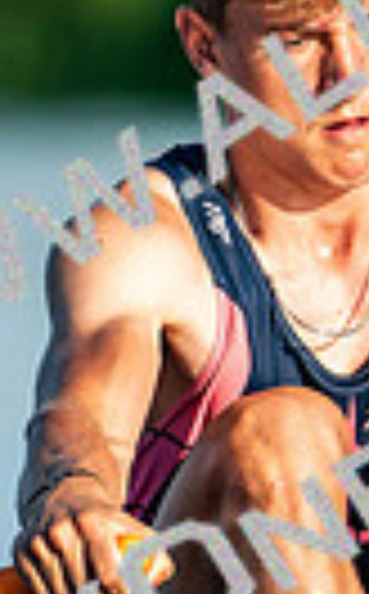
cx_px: 310
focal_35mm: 1795
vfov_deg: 1.2
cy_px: 414
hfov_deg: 0.7
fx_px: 29009
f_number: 4.5
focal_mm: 400
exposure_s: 1/2500
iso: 320
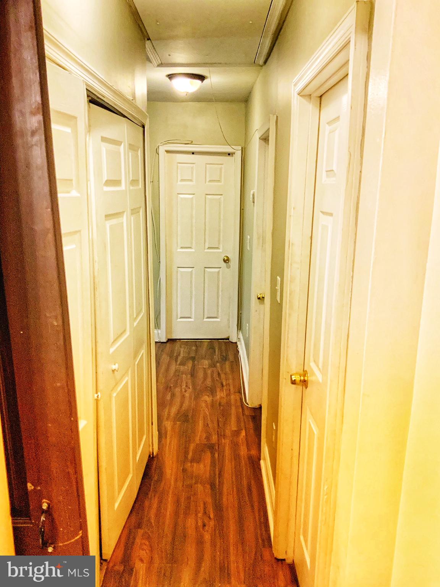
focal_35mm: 29
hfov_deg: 48.2
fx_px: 491
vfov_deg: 61.7
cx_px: 220
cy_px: 294
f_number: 1.8
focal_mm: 3
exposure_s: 1/60
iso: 250
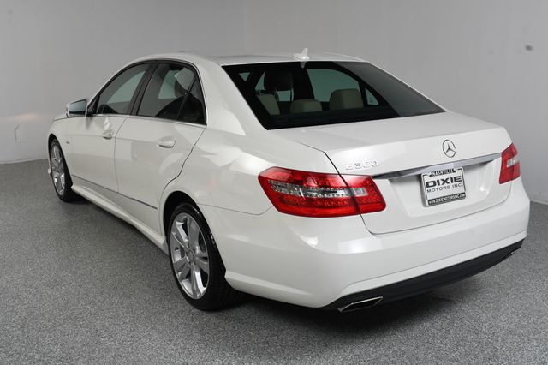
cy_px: 182
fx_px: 548
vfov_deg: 36.8
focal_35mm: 36
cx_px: 274
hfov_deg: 53.2
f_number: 13
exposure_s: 1/160
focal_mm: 24
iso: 100
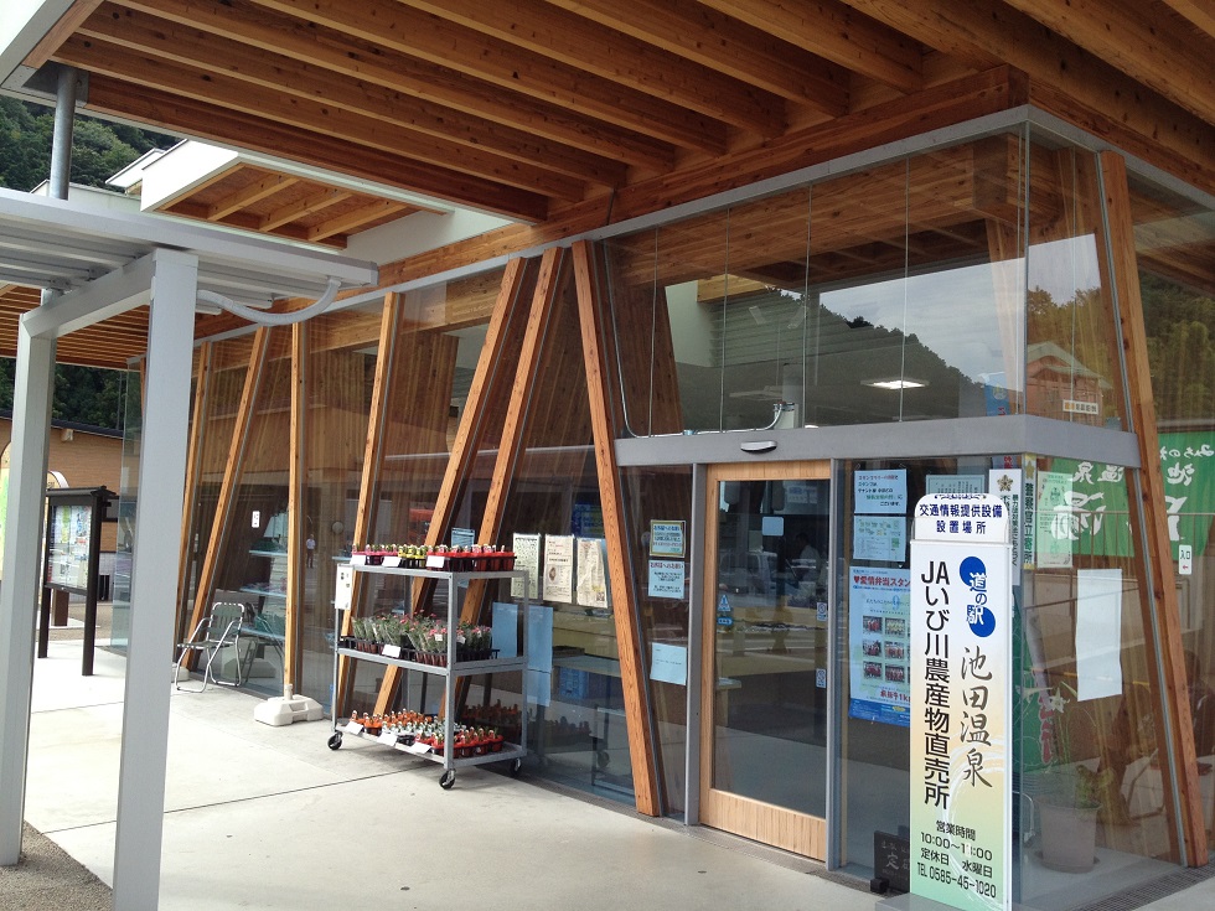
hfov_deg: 52.6
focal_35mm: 35
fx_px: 1228
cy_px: 456
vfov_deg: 40.7
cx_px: 608
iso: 50
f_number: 2.4
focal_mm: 4.28
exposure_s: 1/456
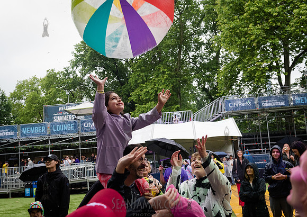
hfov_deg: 46.1
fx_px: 360
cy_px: 114
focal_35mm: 41
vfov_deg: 33.5
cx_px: 137
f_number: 4.5
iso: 2000
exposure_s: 1/1600
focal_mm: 38
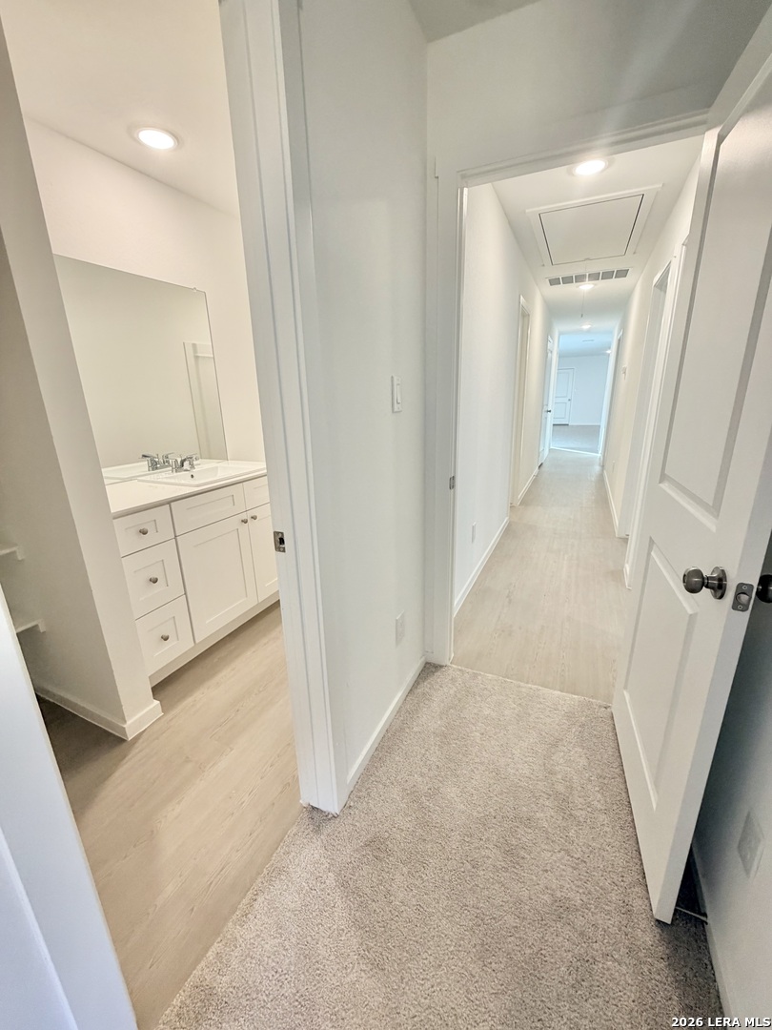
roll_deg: +0.7
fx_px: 416
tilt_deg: -15.4
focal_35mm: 14
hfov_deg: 85.7
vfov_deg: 102.1
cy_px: 515
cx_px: 386
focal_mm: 2.22
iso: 250
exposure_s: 1/120
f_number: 2.2
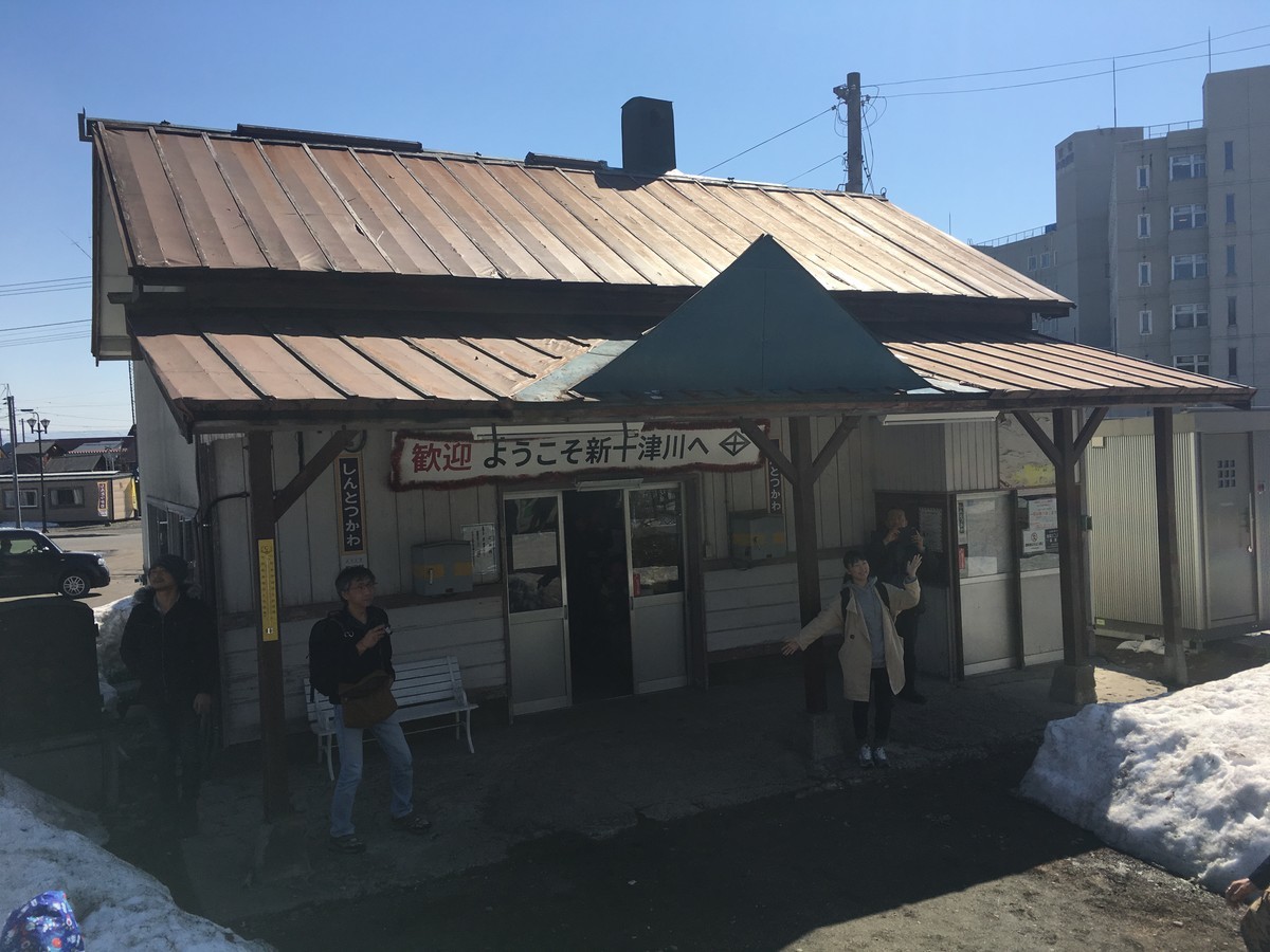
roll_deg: +1.6
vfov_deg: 48.2
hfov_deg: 61.7
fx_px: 1064
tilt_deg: -3.4
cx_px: 635
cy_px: 476
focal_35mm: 29
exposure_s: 1/2404
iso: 25
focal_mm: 4.15
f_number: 2.2
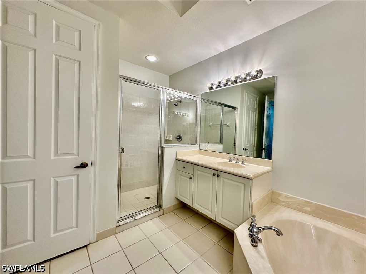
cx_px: 183
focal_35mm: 14
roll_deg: -2.2
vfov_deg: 85.7
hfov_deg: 102.1
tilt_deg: -1.4
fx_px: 148
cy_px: 137
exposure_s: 1/120
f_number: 2.2
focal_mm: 2.22
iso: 100
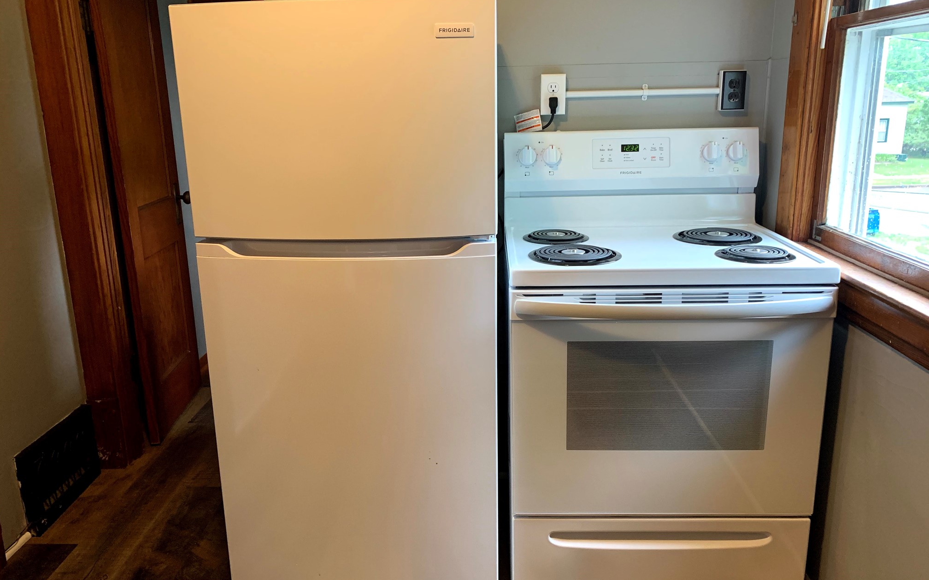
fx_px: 709
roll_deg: +0.9
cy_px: 291
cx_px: 468
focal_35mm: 28
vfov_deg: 44.5
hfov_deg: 66.5
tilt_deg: -13.4
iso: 160
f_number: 1.8
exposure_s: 1/60
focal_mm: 4.25
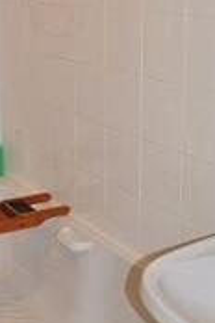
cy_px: 101
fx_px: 609
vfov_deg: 29.4
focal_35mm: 68
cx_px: -10
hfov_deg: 19.3
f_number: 3.5
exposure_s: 1/60
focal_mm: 18
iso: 200
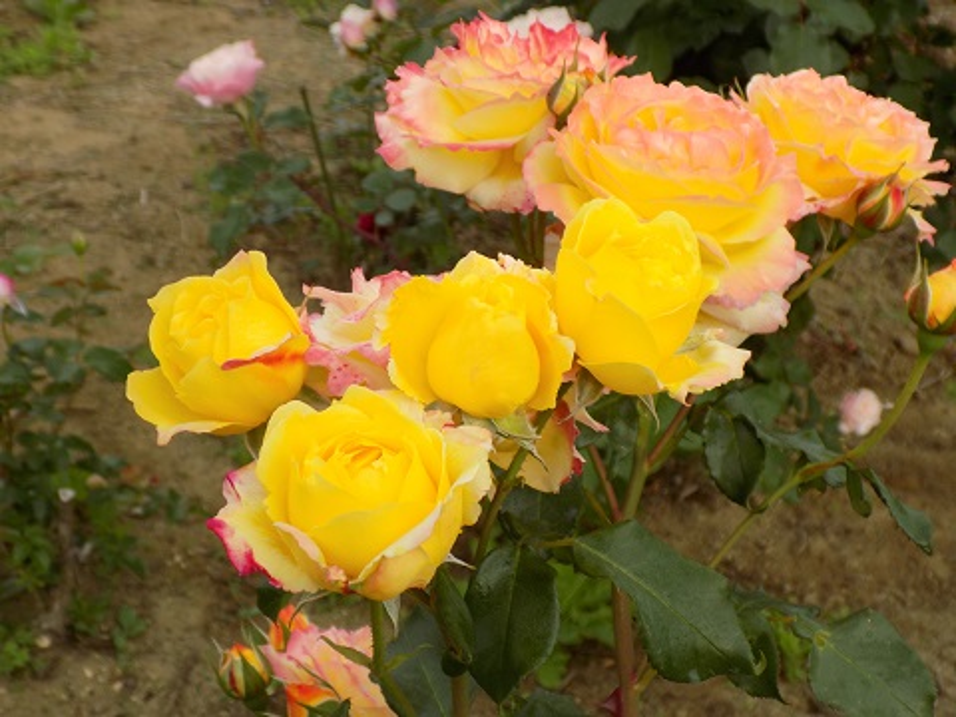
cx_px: 478
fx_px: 1629
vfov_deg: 24.8
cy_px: 358
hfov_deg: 32.7
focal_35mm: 59
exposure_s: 1/200
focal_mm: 10.5
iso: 80
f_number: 4
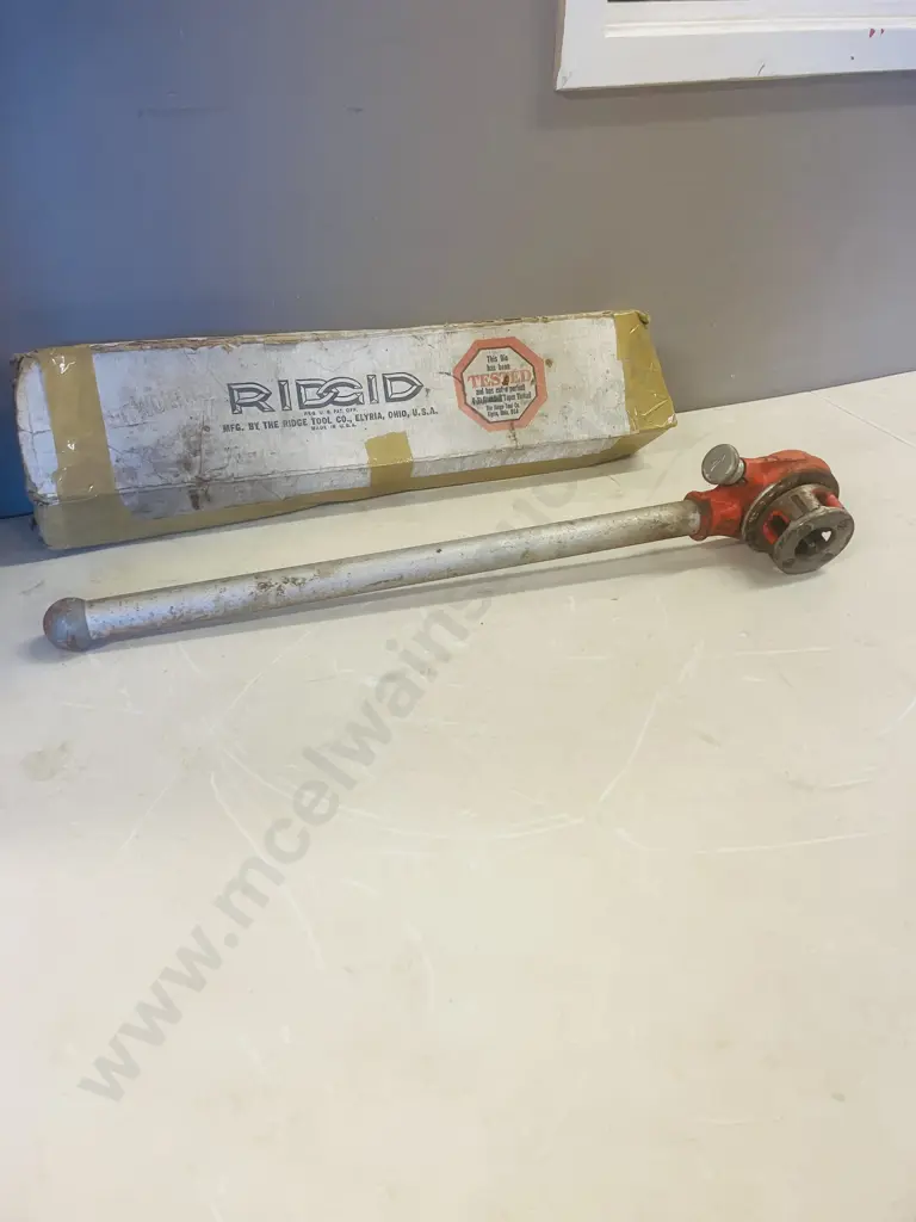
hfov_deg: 49.7
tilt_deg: -31.5
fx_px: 988
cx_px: 458
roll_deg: +0.0
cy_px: 611
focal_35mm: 28
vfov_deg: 63.4
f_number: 1.8
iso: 100
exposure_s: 1/50
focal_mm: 3.99
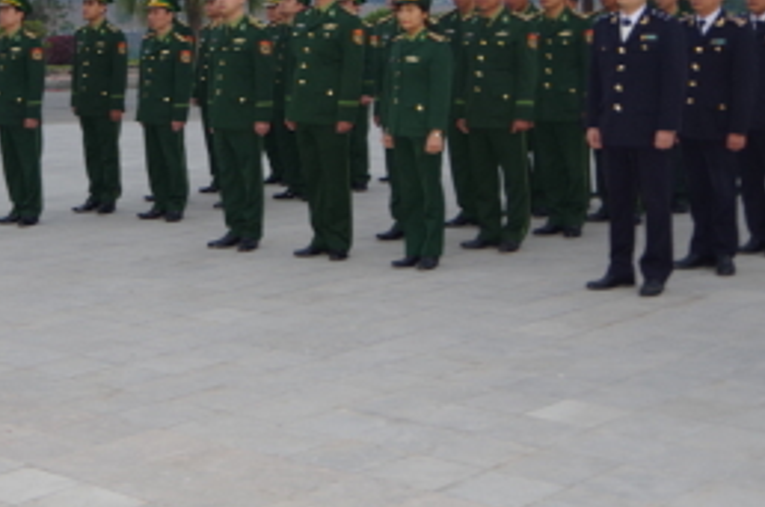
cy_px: 42
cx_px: 211
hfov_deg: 30.2
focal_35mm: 66
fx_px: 1400
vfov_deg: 20.1
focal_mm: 21
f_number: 4
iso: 400
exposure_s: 1/8
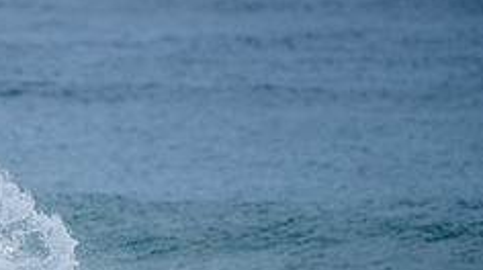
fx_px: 16499
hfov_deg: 1.7
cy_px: 355
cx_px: -72
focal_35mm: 1290
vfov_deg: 0.9
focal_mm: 500
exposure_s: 1/2000
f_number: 5.6
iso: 250
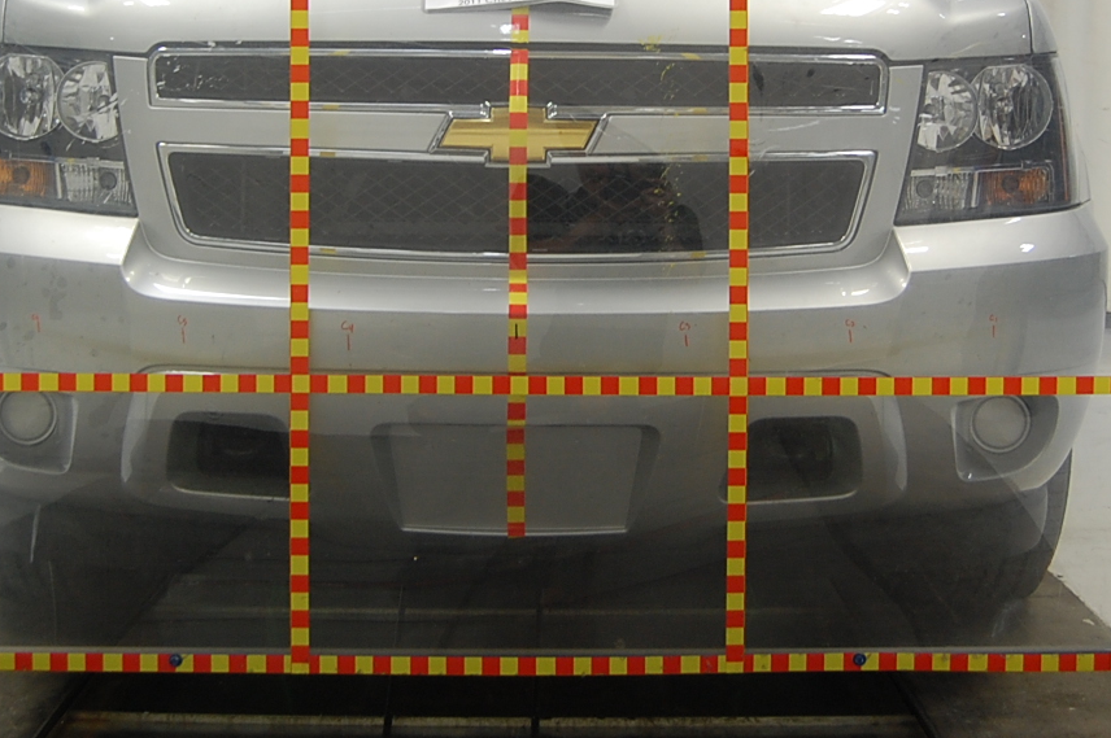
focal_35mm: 58
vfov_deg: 23.0
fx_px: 1788
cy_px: 154
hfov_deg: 34.5
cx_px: 520
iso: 400
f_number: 4
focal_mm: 22
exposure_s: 1/60
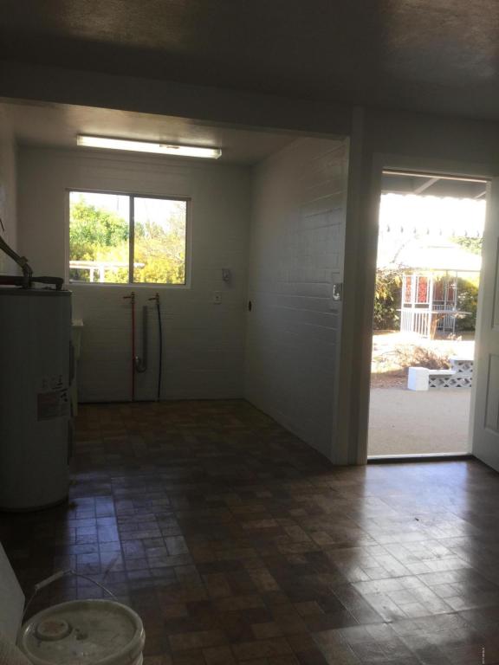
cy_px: 332
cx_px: 250
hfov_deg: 45.4
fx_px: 596
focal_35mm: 31
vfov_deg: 58.4
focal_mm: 3.3
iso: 25
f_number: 2.4
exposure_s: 1/120
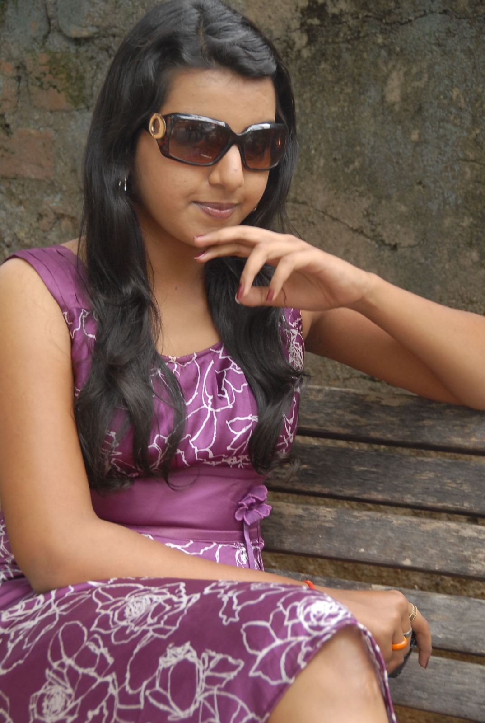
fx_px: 2112
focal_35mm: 105
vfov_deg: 19.4
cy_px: 362
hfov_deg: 13.1
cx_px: 242
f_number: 5.6
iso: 400
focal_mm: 70
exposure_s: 1/80
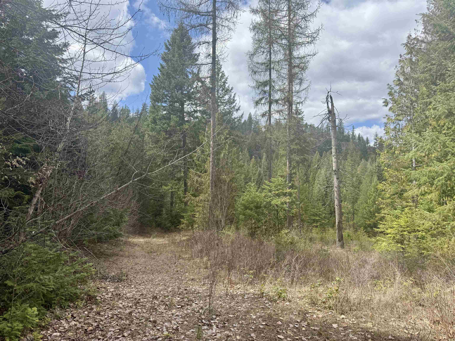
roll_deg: -1.4
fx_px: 315
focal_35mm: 24
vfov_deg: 56.8
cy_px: 170
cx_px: 228
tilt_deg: +4.6
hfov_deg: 71.6
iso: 80
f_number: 1.78
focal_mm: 6.76
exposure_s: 1/2907
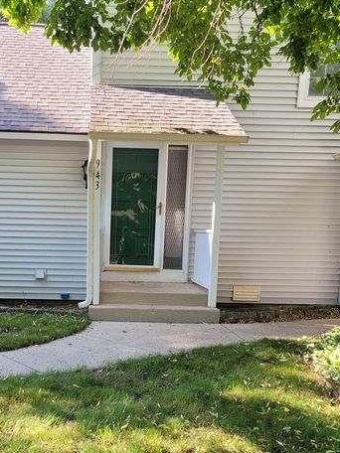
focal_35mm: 38
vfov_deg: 48.1
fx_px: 498
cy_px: 304
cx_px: 104
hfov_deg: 37.2
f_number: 1.8
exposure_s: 1/180
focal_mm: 5.4
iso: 40
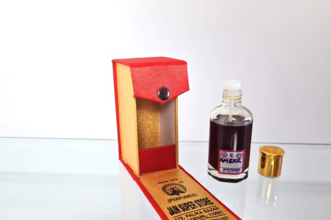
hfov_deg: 63.6
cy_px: 120
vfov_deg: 44.9
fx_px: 267
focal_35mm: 29
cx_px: 154
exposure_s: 1/60
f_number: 1.8
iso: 50
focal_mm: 5.4
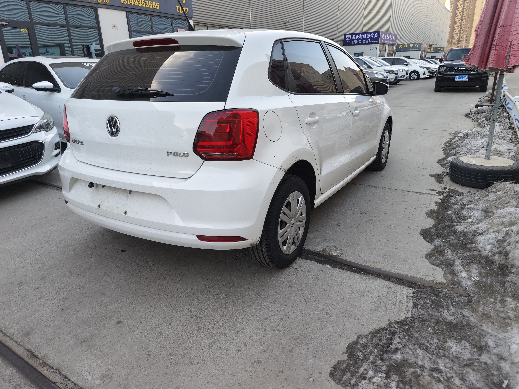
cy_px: 194
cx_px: 260
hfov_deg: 73.9
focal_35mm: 23
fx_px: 345
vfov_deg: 58.9
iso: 84
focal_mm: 5.5
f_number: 1.75
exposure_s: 1/149
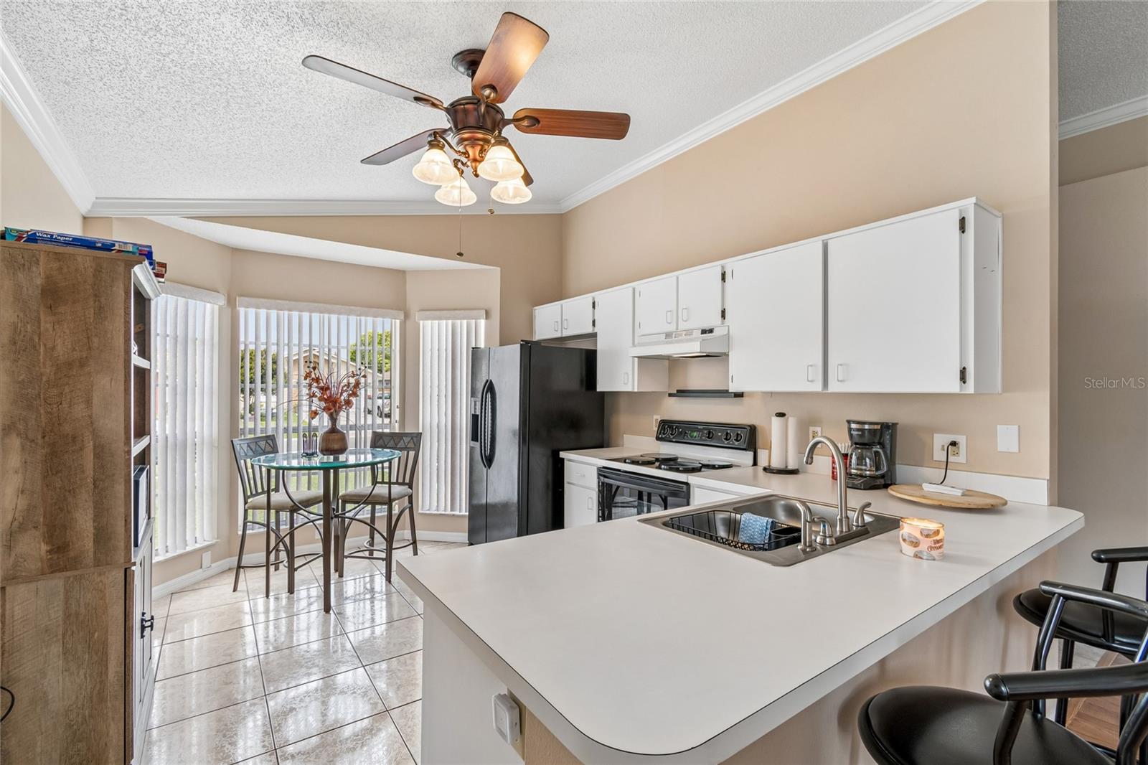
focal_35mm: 15
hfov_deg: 100.4
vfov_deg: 77.3
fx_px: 478
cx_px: 574
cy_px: 382
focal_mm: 10
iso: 100
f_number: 7.1
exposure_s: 1/15
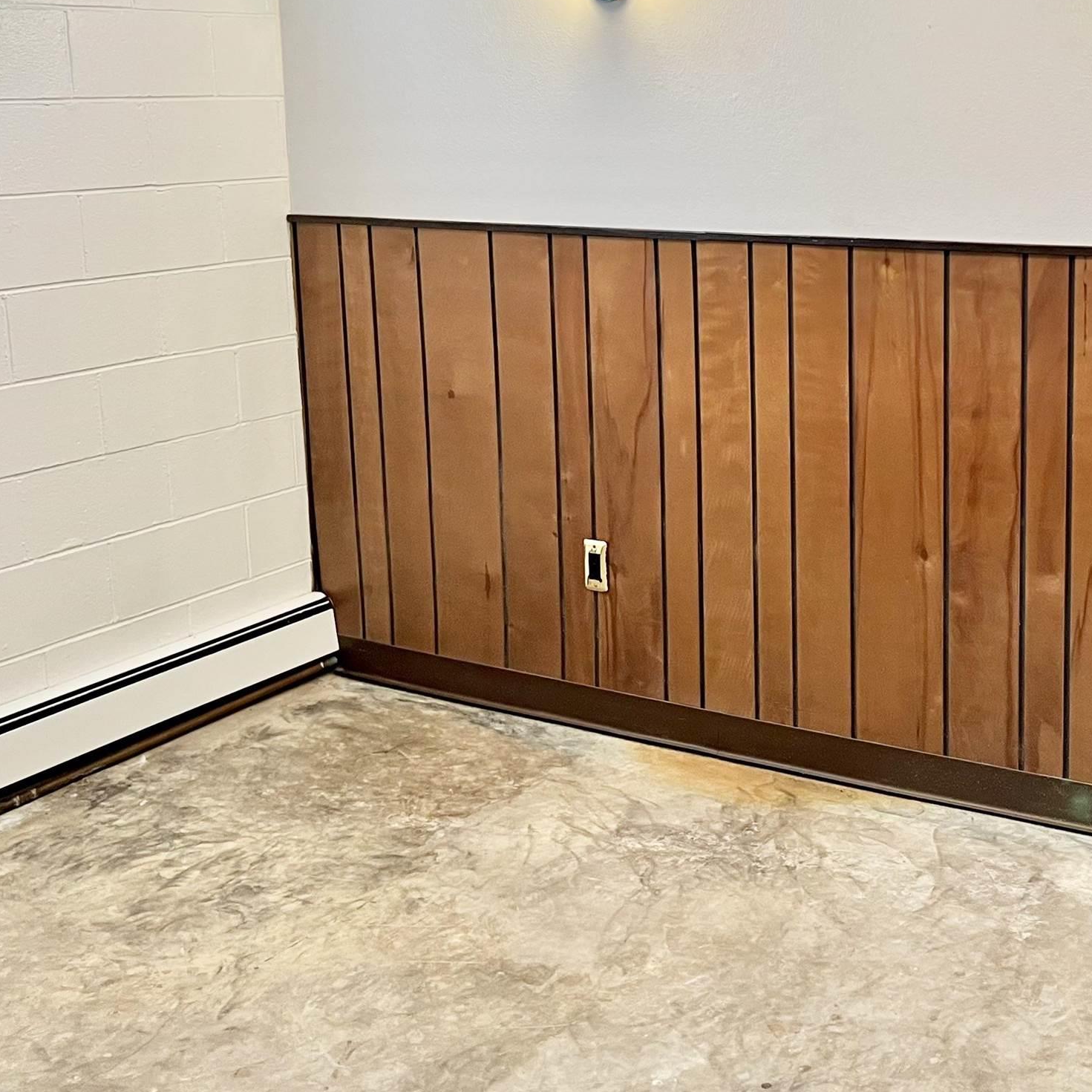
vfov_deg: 35.0
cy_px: 358
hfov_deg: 34.5
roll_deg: +0.9
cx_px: 840
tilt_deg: -10.2
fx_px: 1713
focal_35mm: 48
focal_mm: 5.7
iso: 100
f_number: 1.5
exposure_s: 1/60
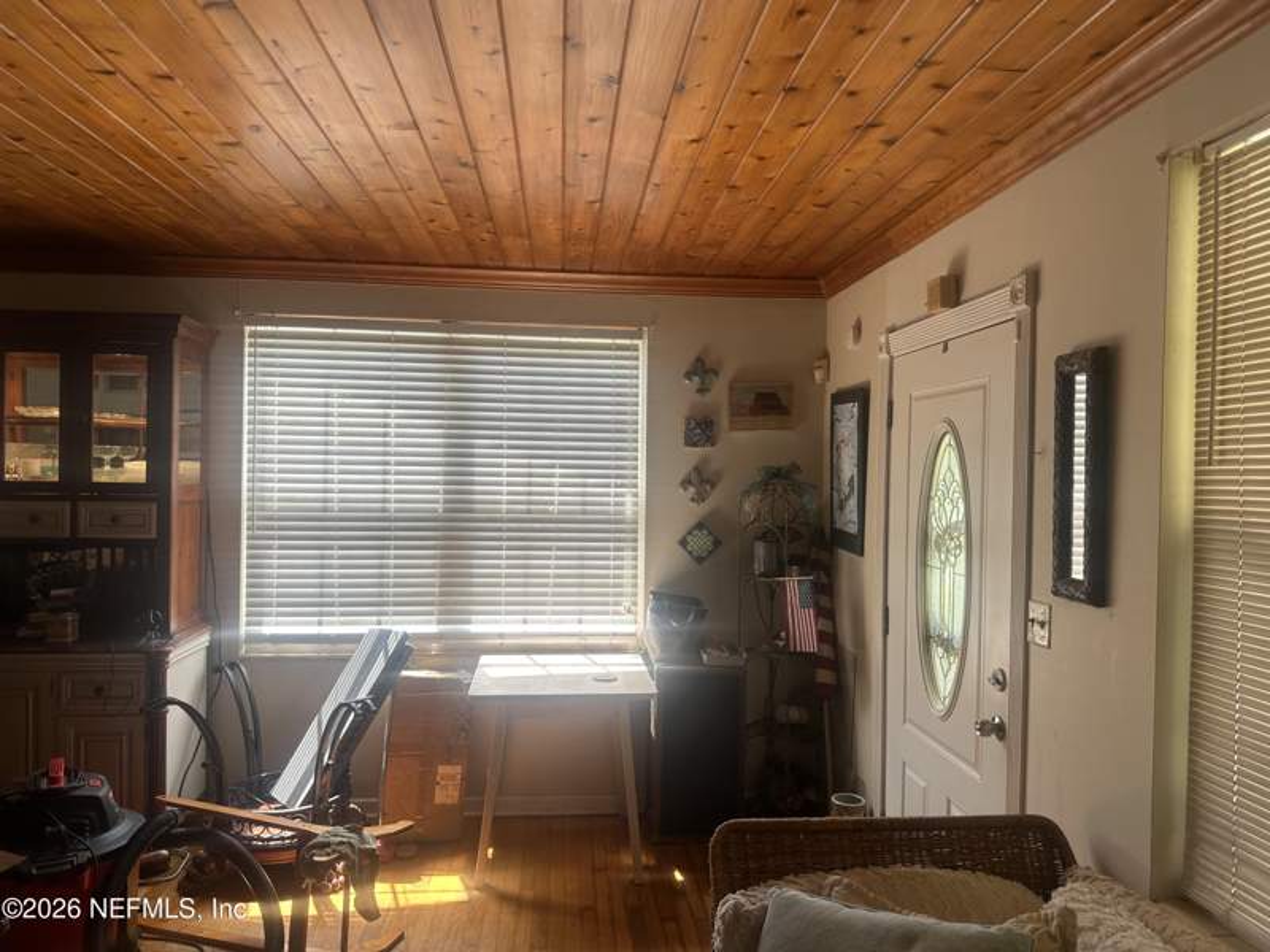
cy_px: 476
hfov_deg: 71.6
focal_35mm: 24
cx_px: 635
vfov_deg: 56.8
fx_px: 881
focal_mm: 6.86
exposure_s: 1/121
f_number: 1.78
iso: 64
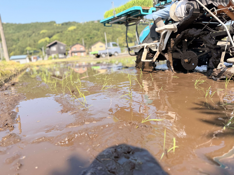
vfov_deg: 56.8
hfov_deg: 71.6
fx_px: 162
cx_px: 117
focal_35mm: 24
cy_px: 88
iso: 80
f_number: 1.78
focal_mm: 6.76
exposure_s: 1/1855
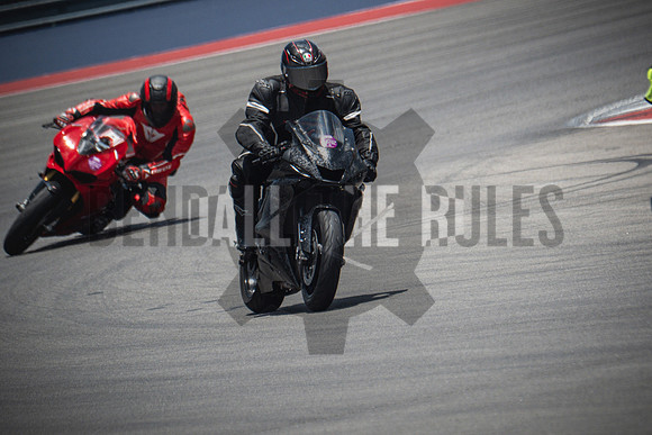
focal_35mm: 600
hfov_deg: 3.4
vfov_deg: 2.3
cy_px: 218
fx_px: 10869
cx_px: 326
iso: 640
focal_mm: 400
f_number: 5.6
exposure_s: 1/2000
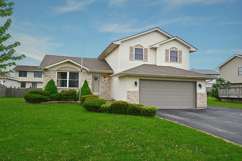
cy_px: 80
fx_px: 181
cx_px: 121
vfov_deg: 47.7
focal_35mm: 27
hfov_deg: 67.5
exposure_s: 1/200
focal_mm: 18
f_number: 10
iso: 400
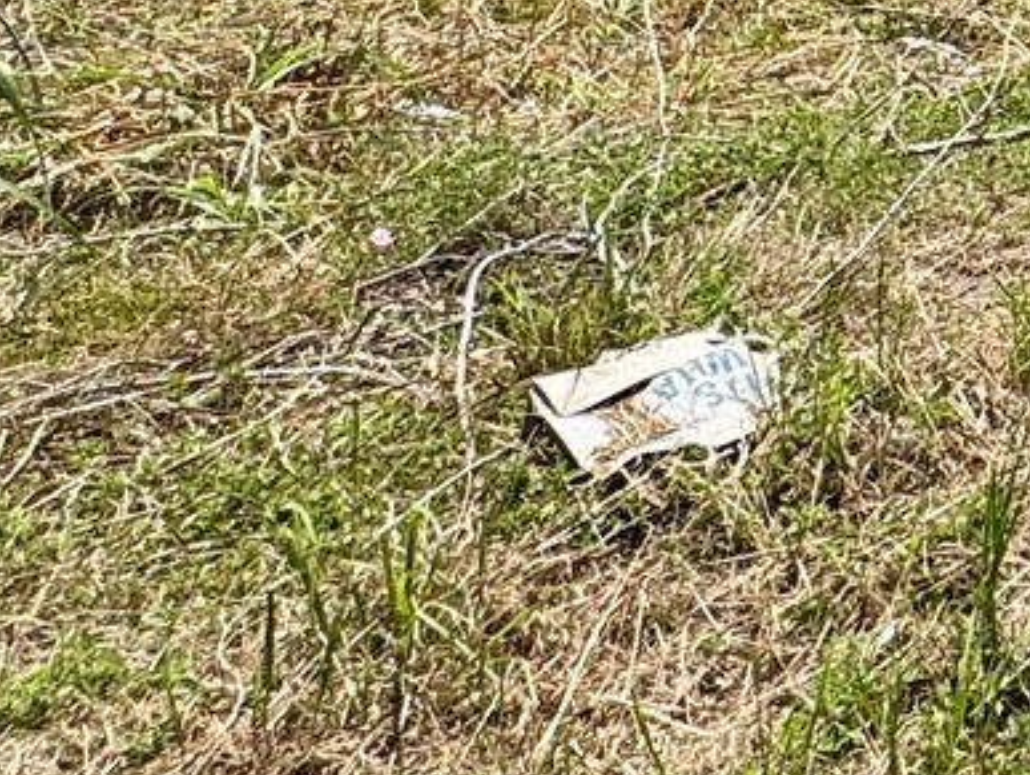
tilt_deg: +1.8
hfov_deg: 19.3
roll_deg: +0.3
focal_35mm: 74
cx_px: 1890
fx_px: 2204
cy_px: -581
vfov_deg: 16.8
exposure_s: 1/1600
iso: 50
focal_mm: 2.22
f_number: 2.2
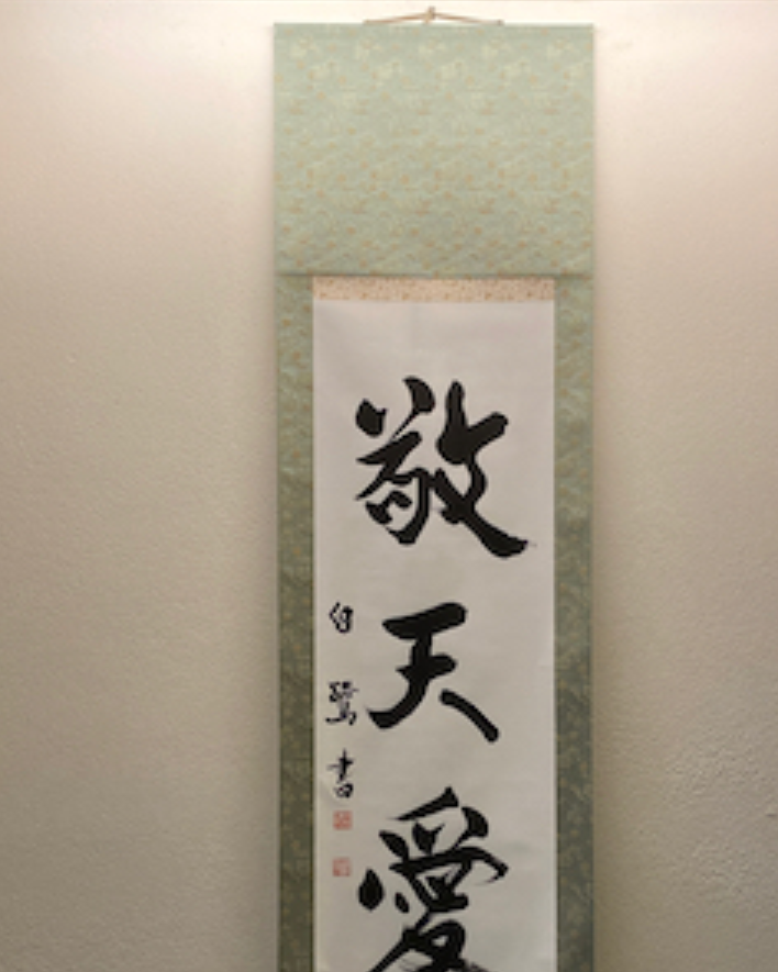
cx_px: 432
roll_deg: +0.1
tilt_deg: +2.0
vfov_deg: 33.7
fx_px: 1583
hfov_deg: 27.6
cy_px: 679
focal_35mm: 55
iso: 125
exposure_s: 1/100
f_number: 1.8
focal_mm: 4.25
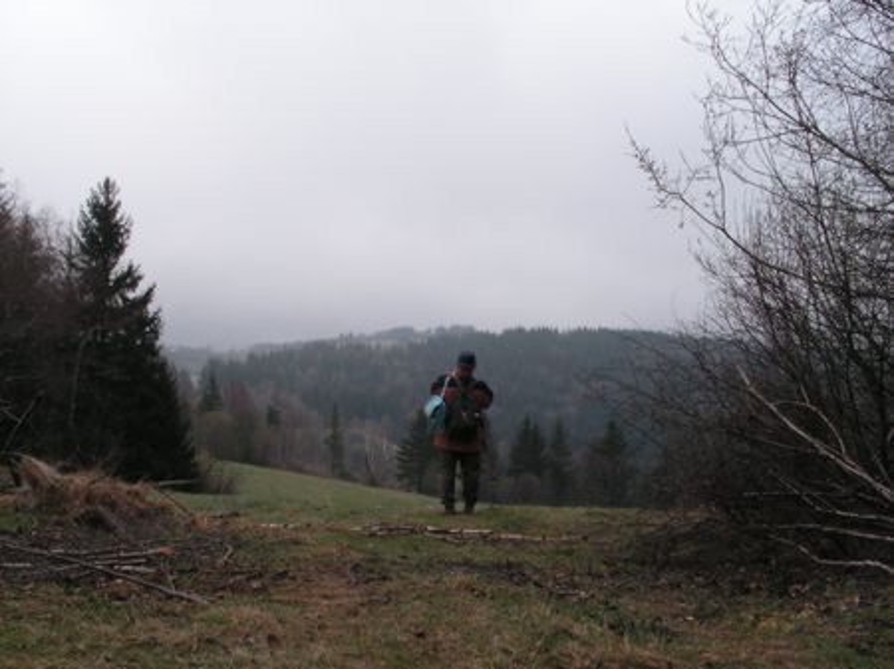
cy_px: 334
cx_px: 447
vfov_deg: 30.2
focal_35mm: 48
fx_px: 1239
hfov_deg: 39.7
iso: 50
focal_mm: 8.1
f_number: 4.8
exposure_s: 1/250
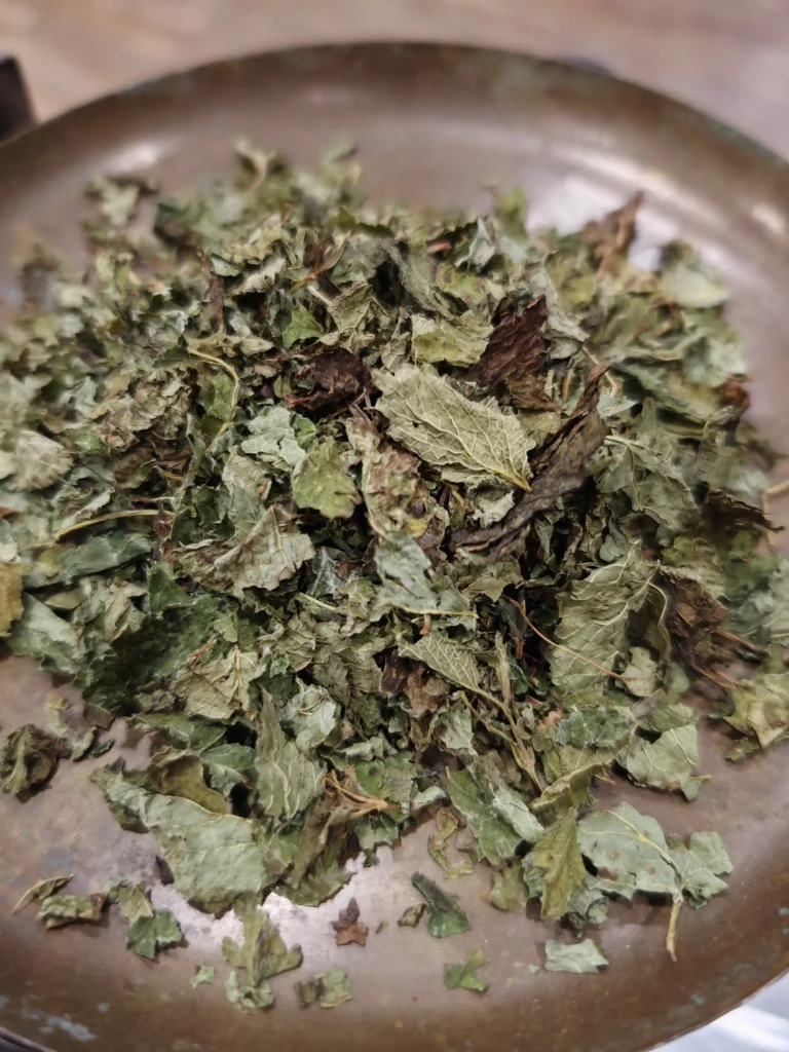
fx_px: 821
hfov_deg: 51.4
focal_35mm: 27
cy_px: 526
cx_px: 394
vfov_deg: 65.3
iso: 320
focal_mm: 6.83
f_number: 1.4
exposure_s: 1/50
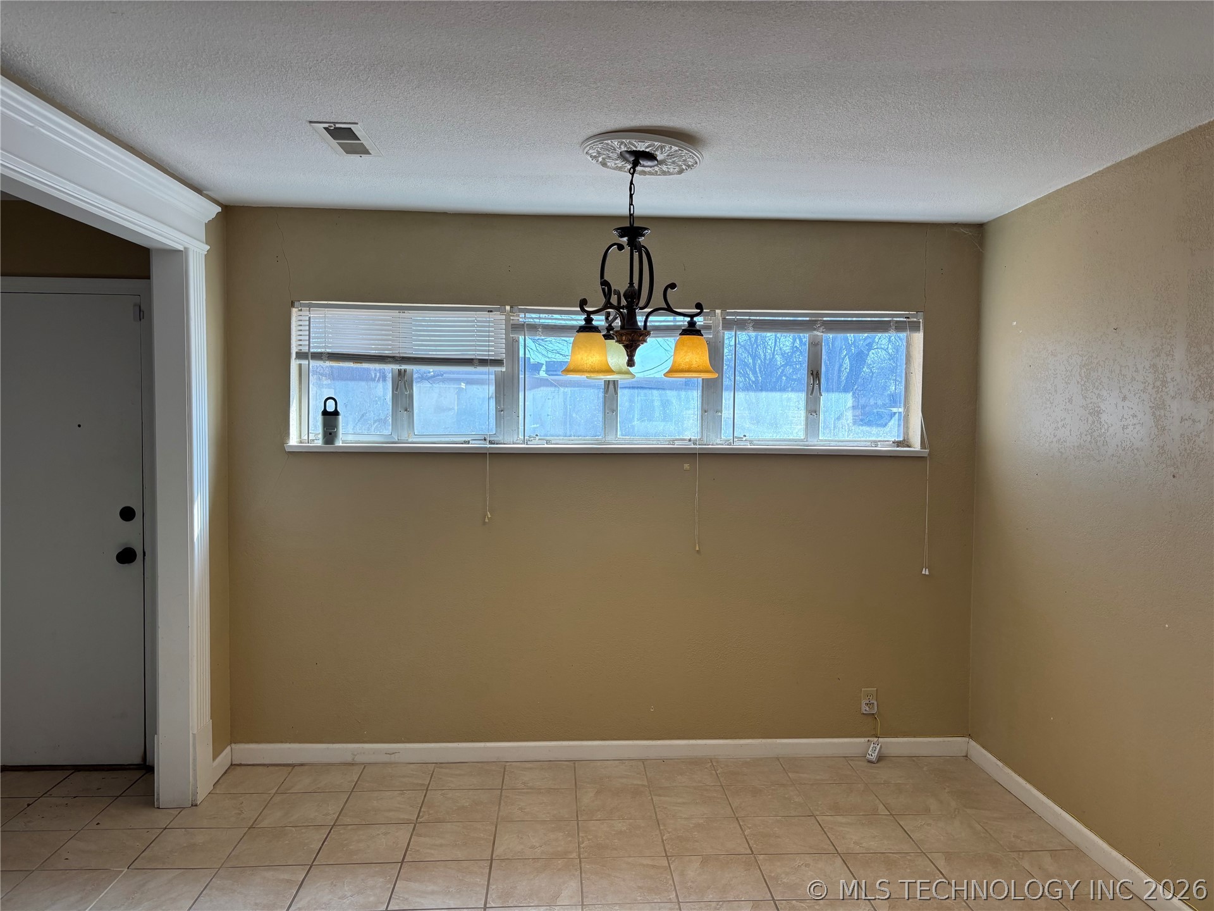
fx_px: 912
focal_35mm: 26
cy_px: 456
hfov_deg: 67.3
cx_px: 607
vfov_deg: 53.1
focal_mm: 5.96
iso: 50
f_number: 1.6
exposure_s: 1/272
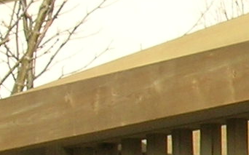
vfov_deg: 3.5
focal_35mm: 370
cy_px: 209
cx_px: 845
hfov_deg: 5.3
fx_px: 2508
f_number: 6.6
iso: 50
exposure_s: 1/190
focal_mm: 9.5
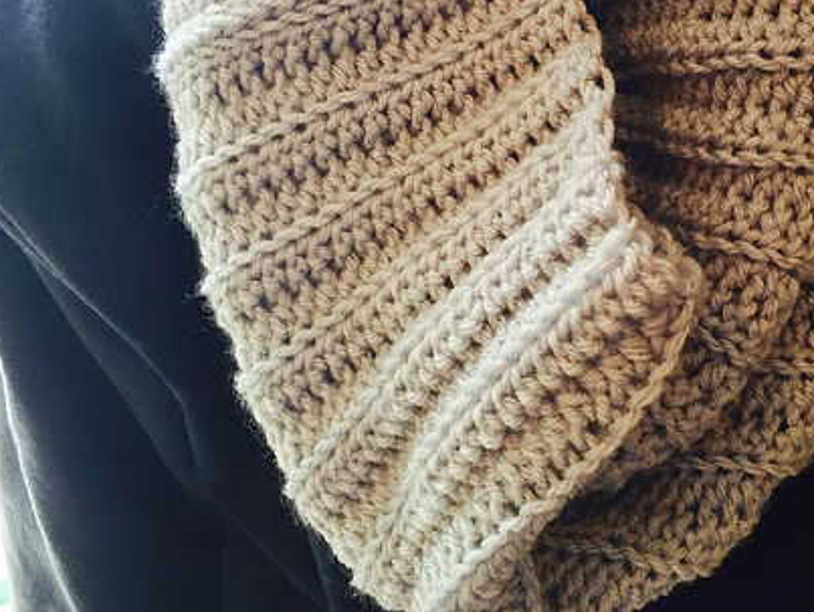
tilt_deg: -27.7
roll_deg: +2.2
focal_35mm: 46
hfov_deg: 40.2
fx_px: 1083
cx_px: 602
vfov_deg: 30.9
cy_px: 143
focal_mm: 4.15
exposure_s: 1/60
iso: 50
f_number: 2.2
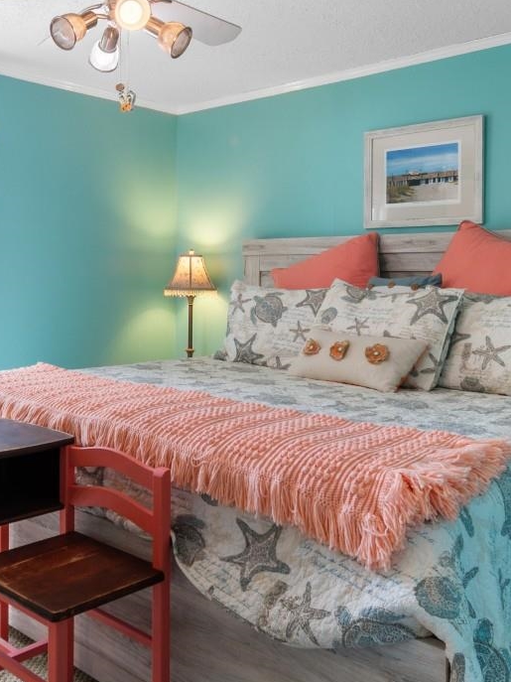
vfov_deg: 53.6
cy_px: 272
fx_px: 669
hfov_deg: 39.9
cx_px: 93
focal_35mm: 34
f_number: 4.5
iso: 100
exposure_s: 1/25
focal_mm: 10
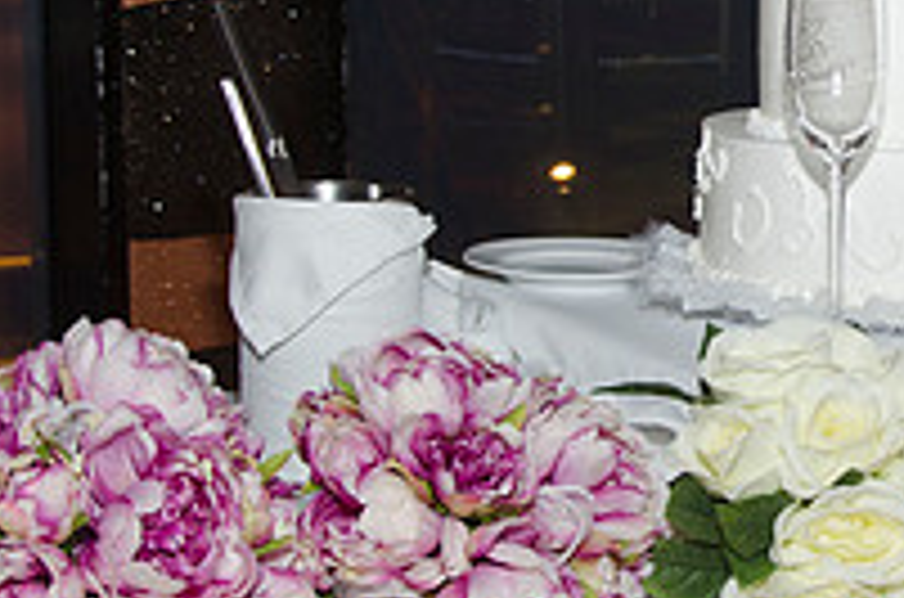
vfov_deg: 11.6
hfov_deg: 17.2
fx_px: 2931
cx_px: 895
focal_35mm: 117
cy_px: 162
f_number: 5.6
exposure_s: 1/60
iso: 400
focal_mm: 27
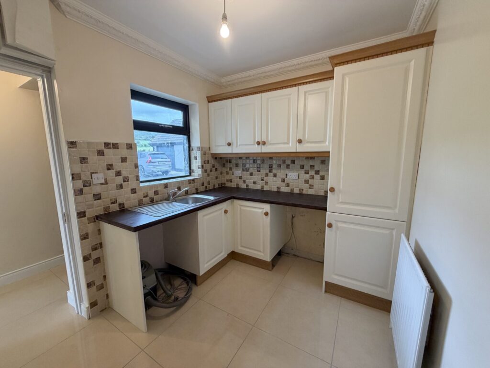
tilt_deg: -8.8
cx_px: 245
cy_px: 184
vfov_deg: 85.7
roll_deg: +0.7
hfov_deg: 102.1
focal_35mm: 14
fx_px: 198
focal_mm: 2.22
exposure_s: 1/100
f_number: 2.2
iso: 250
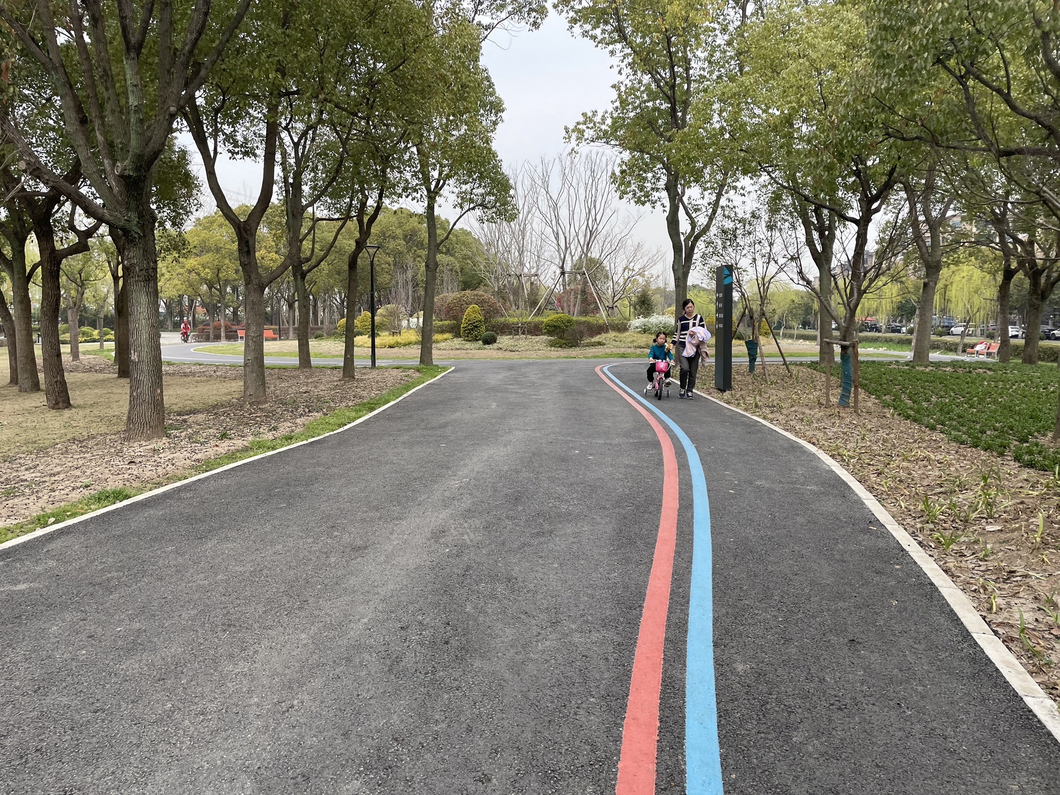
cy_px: 398
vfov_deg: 53.1
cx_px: 530
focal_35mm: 26
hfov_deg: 67.3
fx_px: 796
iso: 32
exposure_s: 1/1350
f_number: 1.6
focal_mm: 4.2
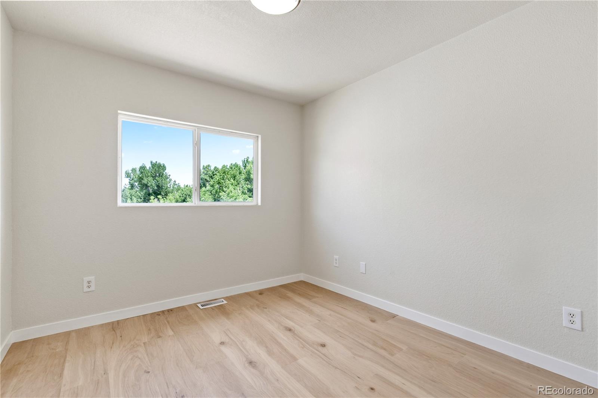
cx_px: 299
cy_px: 199
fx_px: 266
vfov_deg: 73.7
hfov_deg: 96.7
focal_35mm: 16
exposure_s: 1/30
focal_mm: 16
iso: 500
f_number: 9
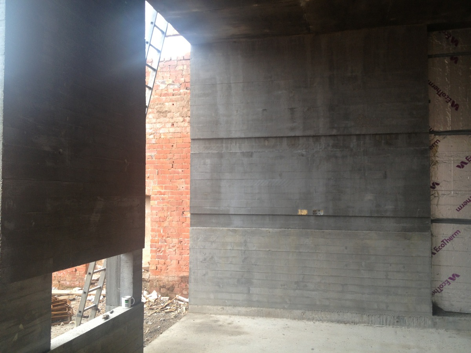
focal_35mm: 35
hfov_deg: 52.6
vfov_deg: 40.7
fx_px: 476
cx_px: 236
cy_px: 176
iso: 80
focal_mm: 4.28
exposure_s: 1/40
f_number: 2.4
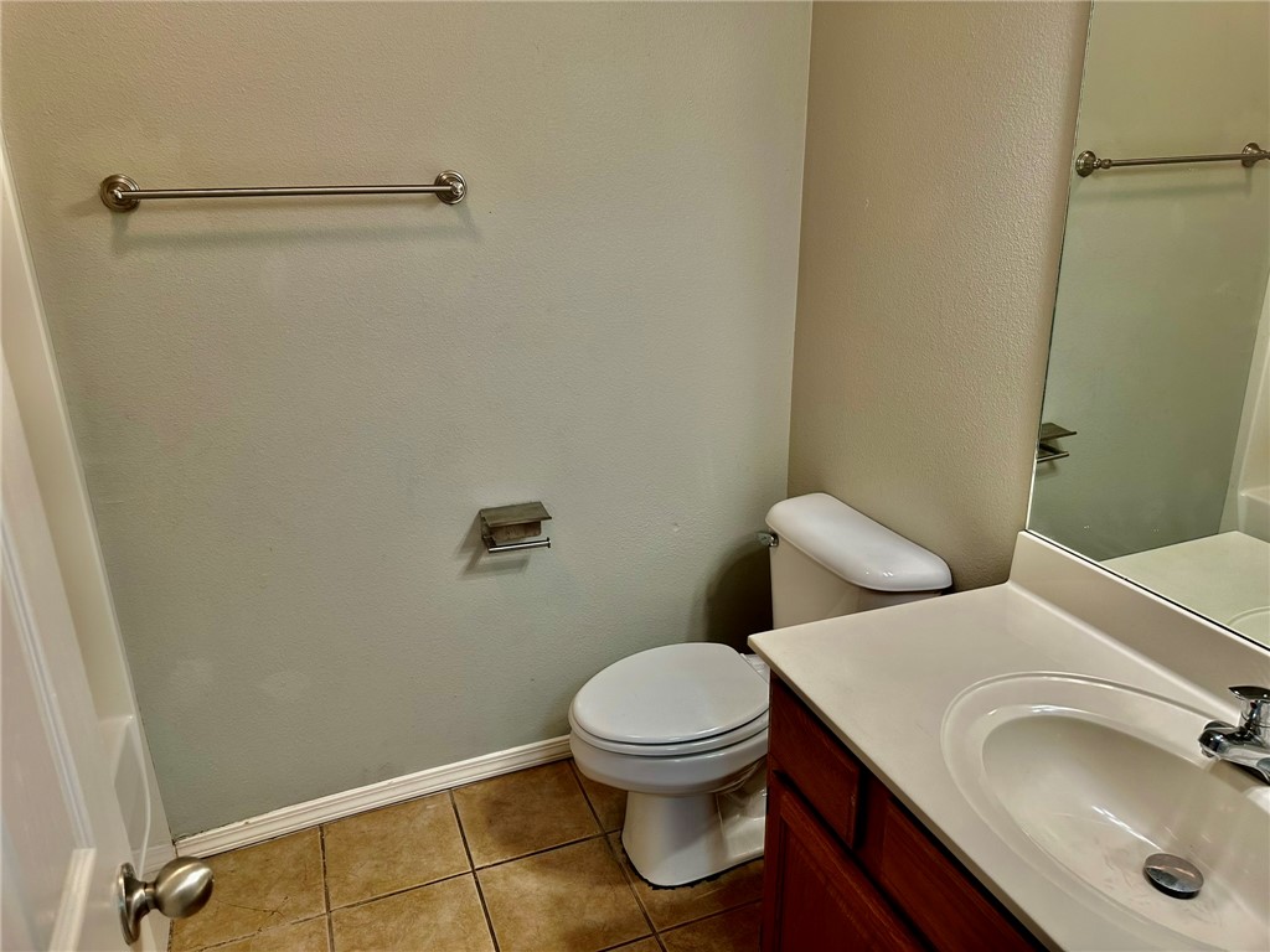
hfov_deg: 71.6
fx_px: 881
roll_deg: +0.8
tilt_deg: -19.0
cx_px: 635
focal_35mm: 24
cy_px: 476
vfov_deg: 56.8
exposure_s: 1/120
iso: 125
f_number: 1.78
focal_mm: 6.86
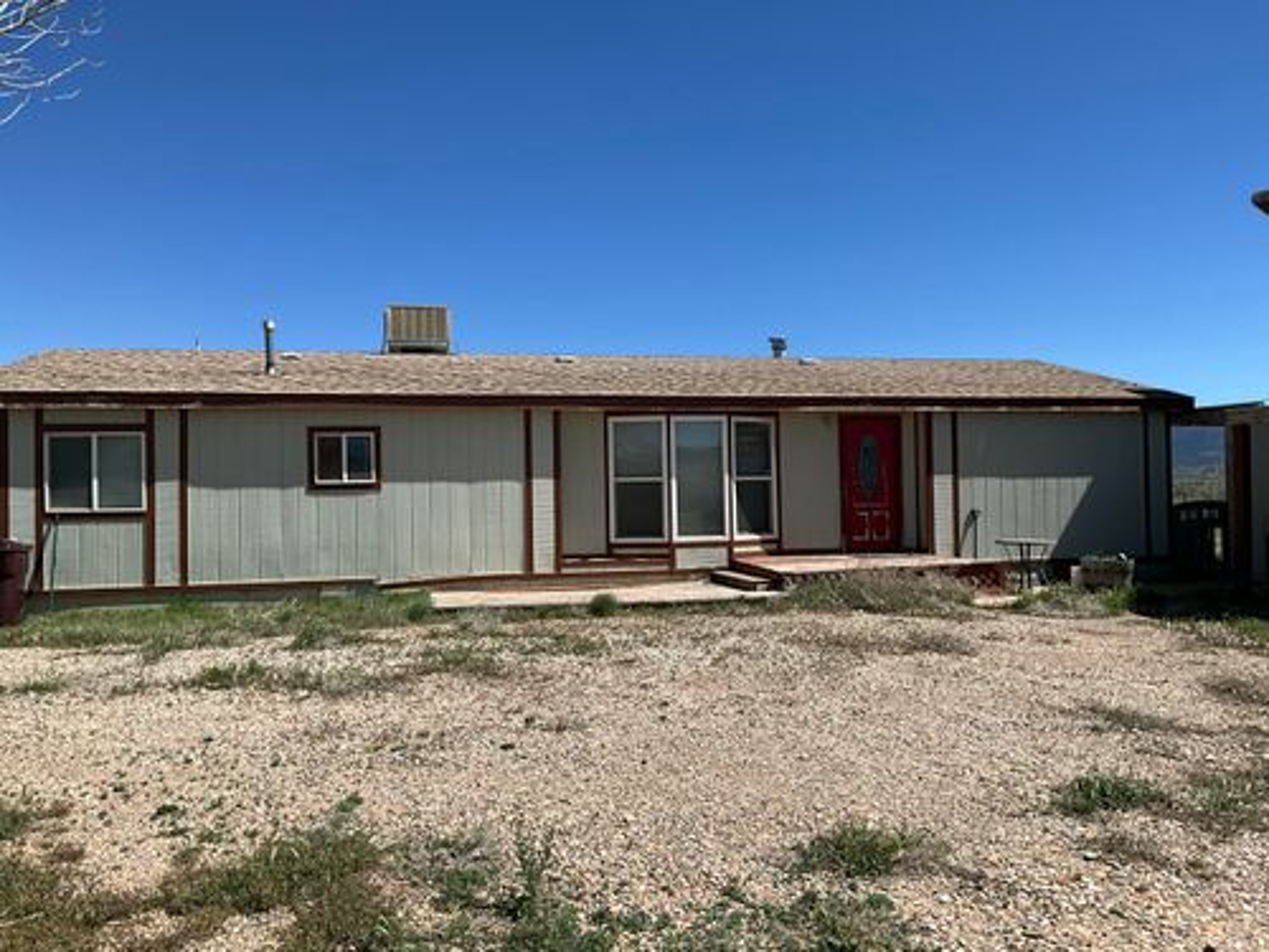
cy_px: 476
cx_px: 634
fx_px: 1063
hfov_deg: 61.7
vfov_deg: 48.2
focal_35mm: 29
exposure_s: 1/2538
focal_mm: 3
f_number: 1.8
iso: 25
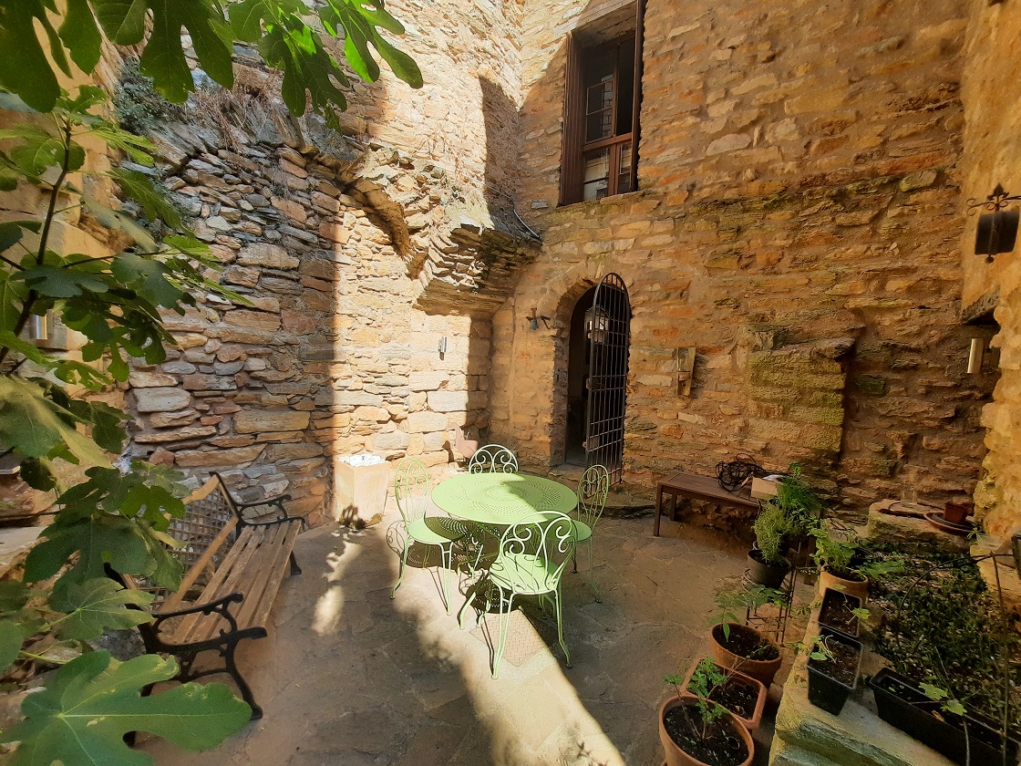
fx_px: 383
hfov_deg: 106.2
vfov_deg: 89.9
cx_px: 510
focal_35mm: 13
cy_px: 383
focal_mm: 1.74
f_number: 2.2
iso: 40
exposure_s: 1/270
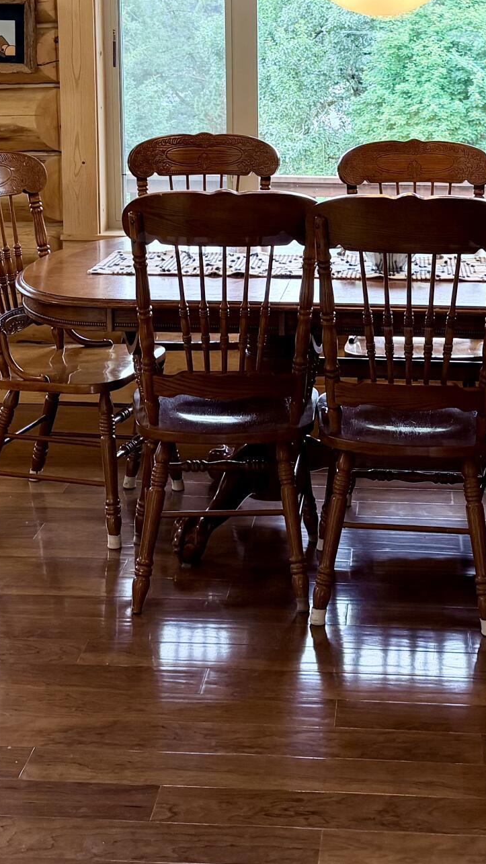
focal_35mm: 61
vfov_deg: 33.3
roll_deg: -0.4
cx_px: 310
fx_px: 1398
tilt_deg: -6.7
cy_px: 169
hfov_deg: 19.7
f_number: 1.78
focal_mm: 6.76
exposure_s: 1/122
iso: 160
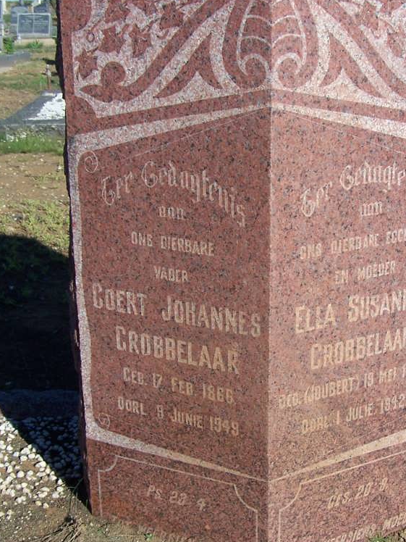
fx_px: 954
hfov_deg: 23.8
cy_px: 294
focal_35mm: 61
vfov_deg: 31.7
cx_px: 289
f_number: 4
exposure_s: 1/1000
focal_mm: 6.3
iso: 80
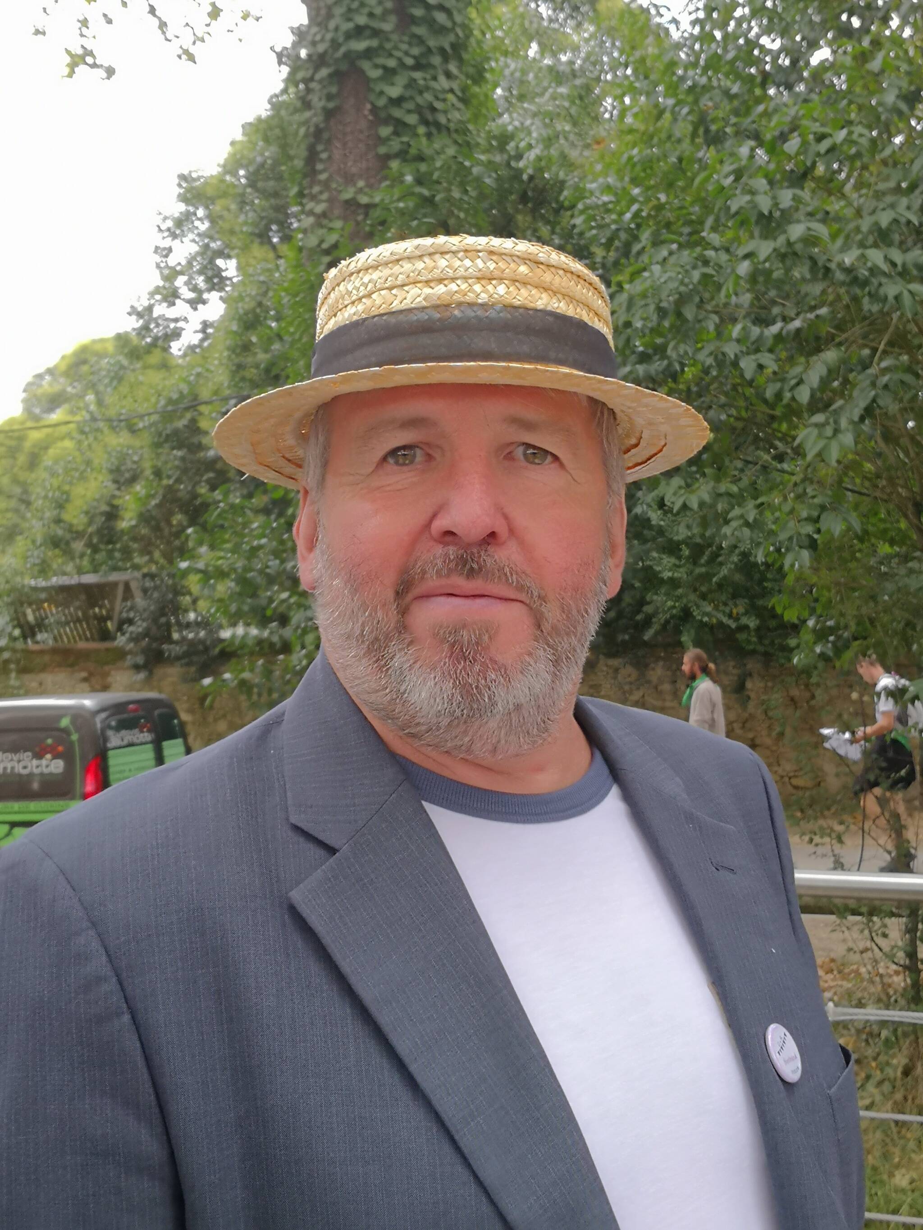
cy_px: 615
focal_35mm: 45
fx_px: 1600
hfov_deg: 32.2
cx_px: 462
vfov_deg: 42.1
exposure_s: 1/203
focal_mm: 3.95
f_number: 1.6
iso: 50
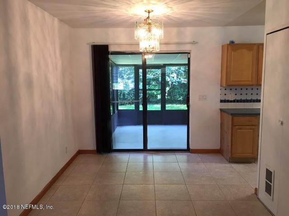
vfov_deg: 48.2
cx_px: 144
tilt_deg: -8.3
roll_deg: -0.6
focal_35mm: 29
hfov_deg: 61.7
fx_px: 242
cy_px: 108
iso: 64
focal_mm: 4.15
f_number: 2.2
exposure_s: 1/30
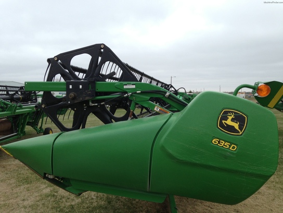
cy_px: 106
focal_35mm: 33
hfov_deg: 55.4
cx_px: 142
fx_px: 270
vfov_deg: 42.9
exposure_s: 1/354
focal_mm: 4.13
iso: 50
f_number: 2.4
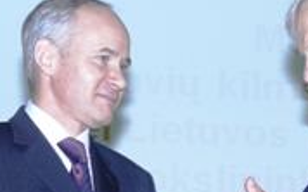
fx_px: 1854
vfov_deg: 5.9
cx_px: 194
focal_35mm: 221
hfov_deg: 9.5
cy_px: 204
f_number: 4
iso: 100
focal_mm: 17.5
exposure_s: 1/60
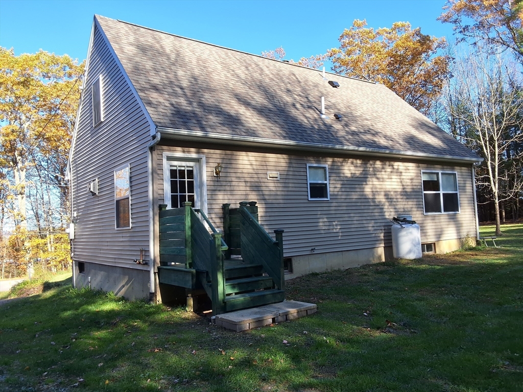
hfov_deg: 63.4
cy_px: 196
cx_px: 262
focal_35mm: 28
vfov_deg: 49.7
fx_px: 423
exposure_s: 1/565
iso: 32
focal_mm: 2.91
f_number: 1.9
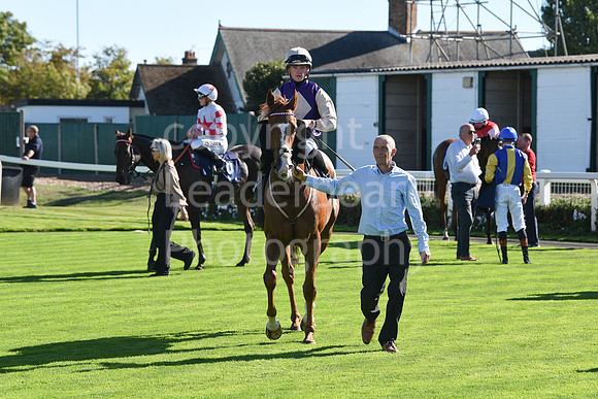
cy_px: 200
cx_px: 299
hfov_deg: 15.2
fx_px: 2243
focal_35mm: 135
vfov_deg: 10.2
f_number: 6.3
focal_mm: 135
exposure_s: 1/1000
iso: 400
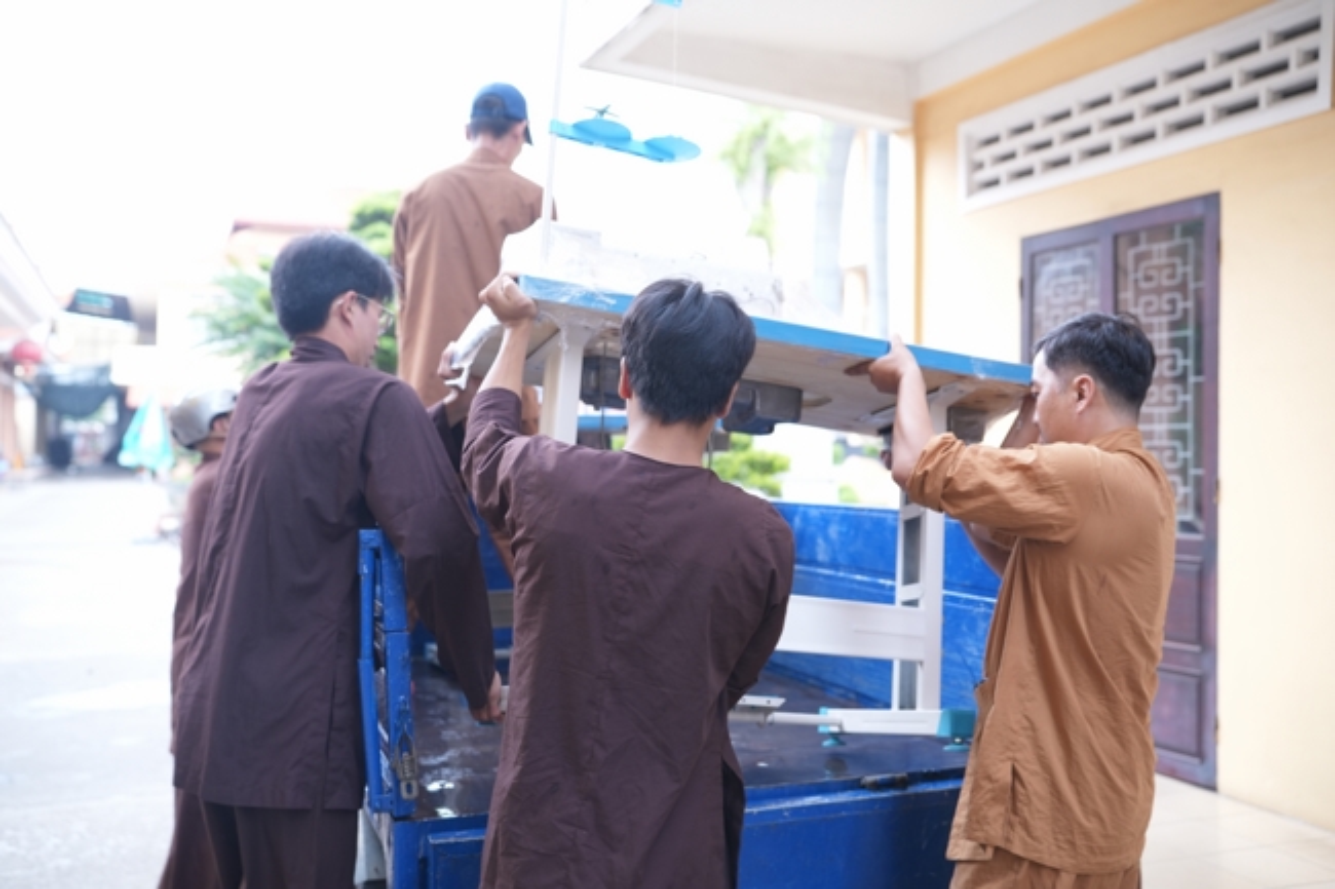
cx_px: 668
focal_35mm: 35
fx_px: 1298
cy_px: 444
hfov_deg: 54.4
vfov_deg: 37.8
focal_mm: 35
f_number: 2.8
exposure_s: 1/80
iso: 400
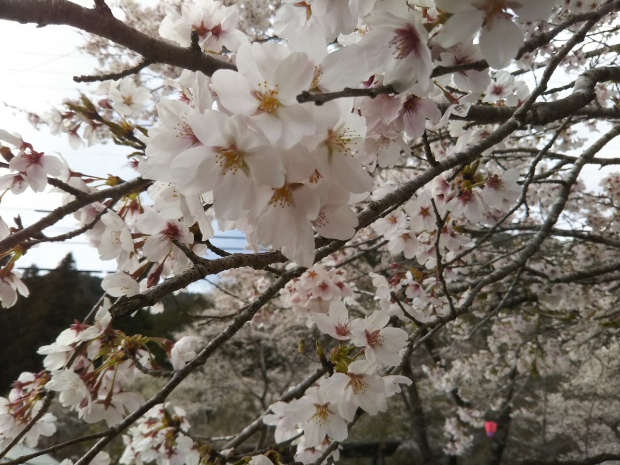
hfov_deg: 60.0
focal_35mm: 30
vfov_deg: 46.8
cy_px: 232
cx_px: 310
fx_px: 537
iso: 25
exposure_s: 1/246
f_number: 2.2
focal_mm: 4
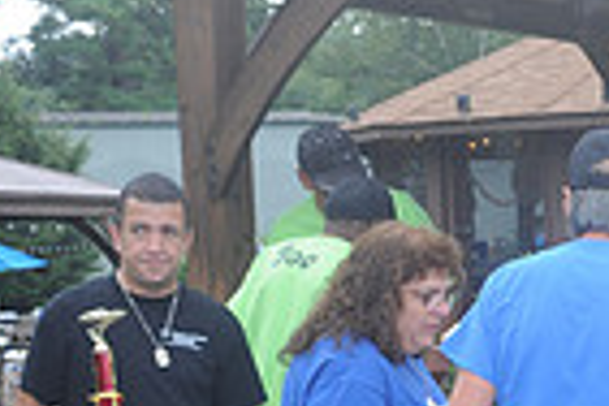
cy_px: 445
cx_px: 911
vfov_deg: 11.7
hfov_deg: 16.3
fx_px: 1945
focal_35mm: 115
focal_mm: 28
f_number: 6.3
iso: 500
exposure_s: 1/100
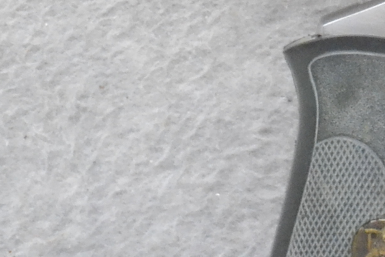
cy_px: -22
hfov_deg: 8.3
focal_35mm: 235
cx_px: 819
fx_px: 2513
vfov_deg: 5.8
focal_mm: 28
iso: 3200
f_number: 20
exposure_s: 1/160
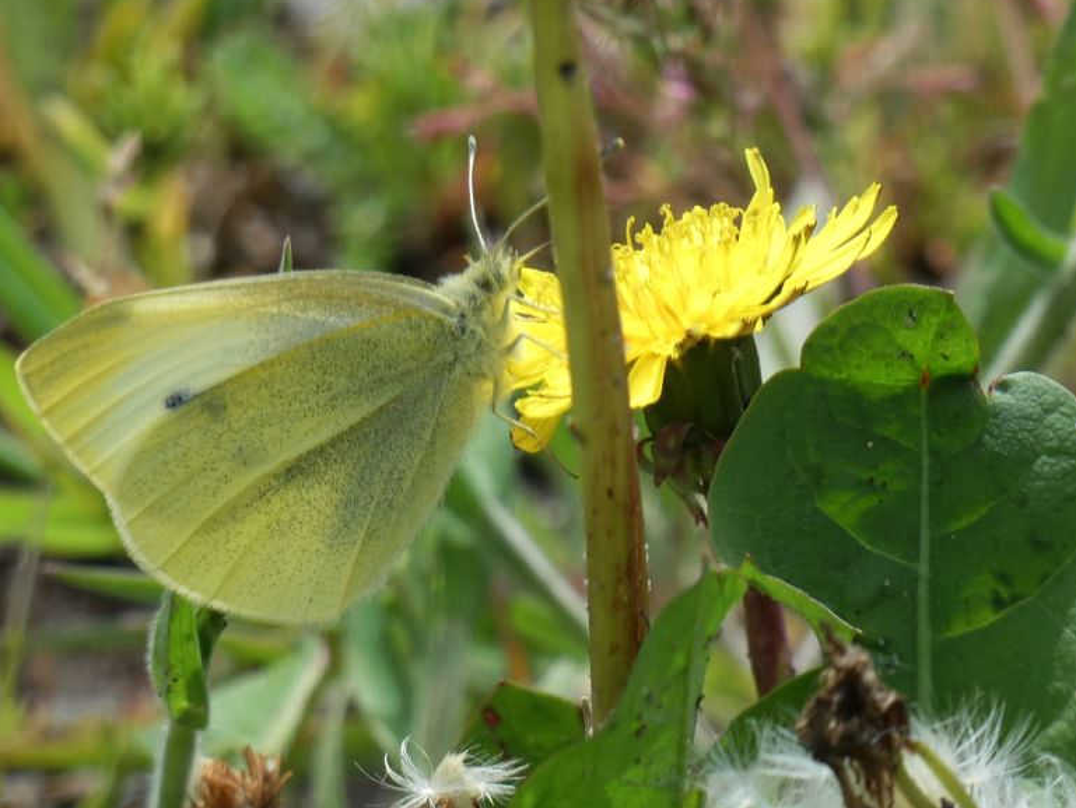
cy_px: 372
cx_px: 485
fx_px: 14239
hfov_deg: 4.3
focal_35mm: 458
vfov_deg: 3.2
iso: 80
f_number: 5.6
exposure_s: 1/125
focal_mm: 74
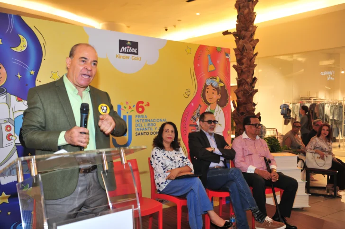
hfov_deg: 54.5
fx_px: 335
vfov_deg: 37.8
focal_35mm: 35
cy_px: 114
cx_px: 172
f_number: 2.8
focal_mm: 35
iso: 800
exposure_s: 1/125
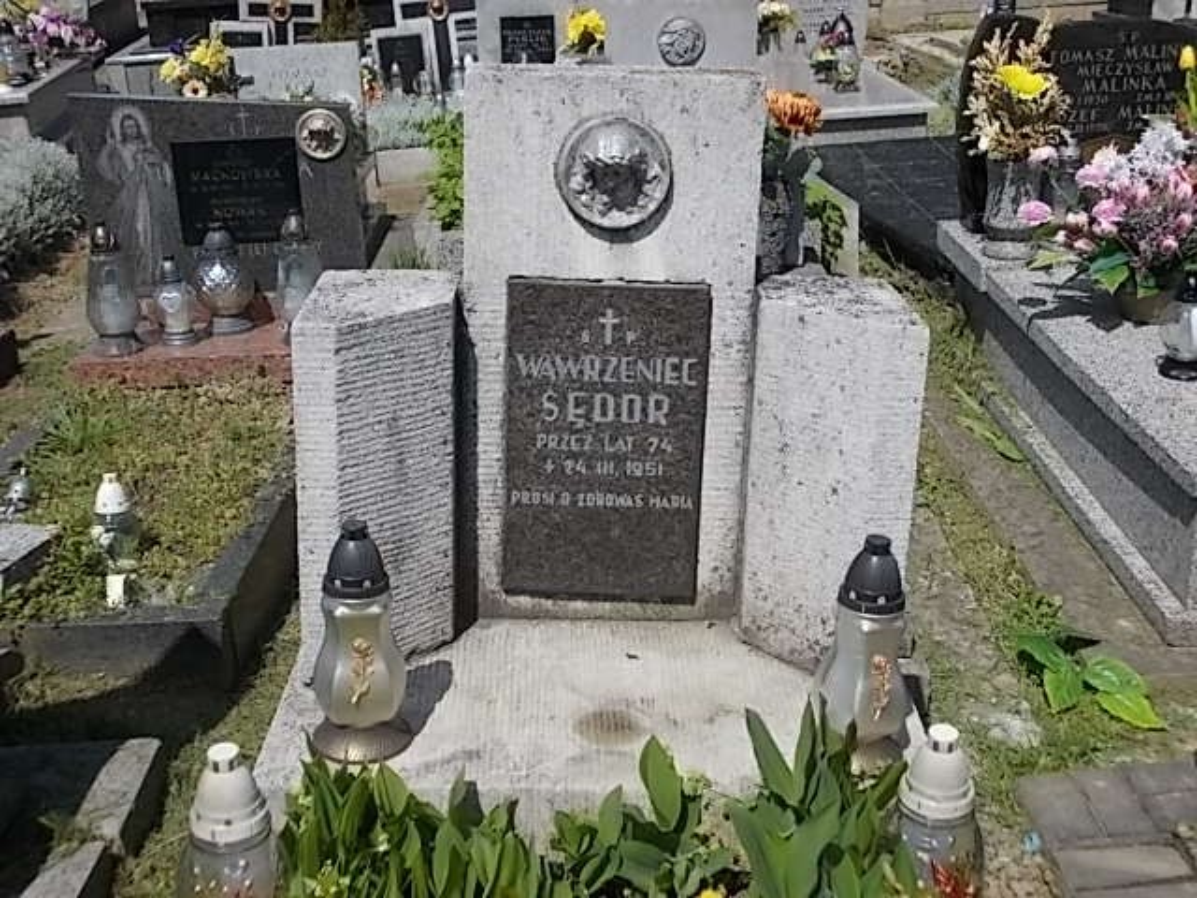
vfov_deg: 33.6
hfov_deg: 43.9
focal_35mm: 43
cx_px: 598
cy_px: 449
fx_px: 1487
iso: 80
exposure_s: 1/320
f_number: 6.5
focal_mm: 6.1
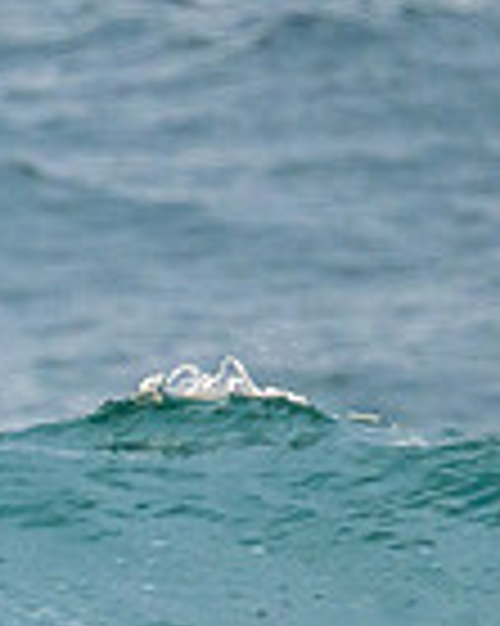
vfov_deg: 0.5
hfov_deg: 0.4
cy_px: 703
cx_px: -896
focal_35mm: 3642
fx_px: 67442
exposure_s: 1/2000
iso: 3200
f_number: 11
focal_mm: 800
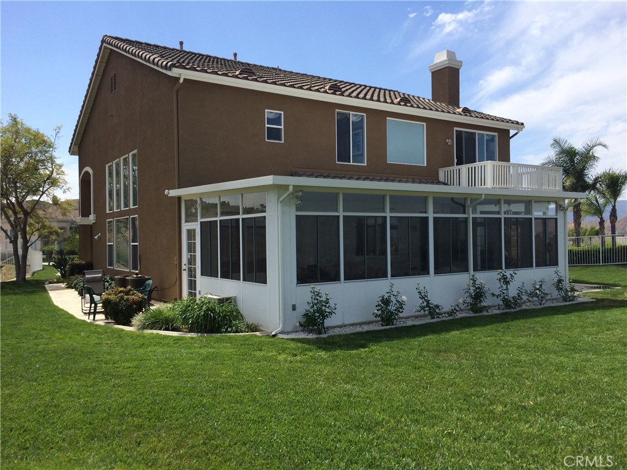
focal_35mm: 29
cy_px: 235
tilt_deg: -0.2
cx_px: 314
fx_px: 525
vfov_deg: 48.2
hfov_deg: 61.7
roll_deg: +1.1
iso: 32
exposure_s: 1/2283
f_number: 2.2
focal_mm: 4.15
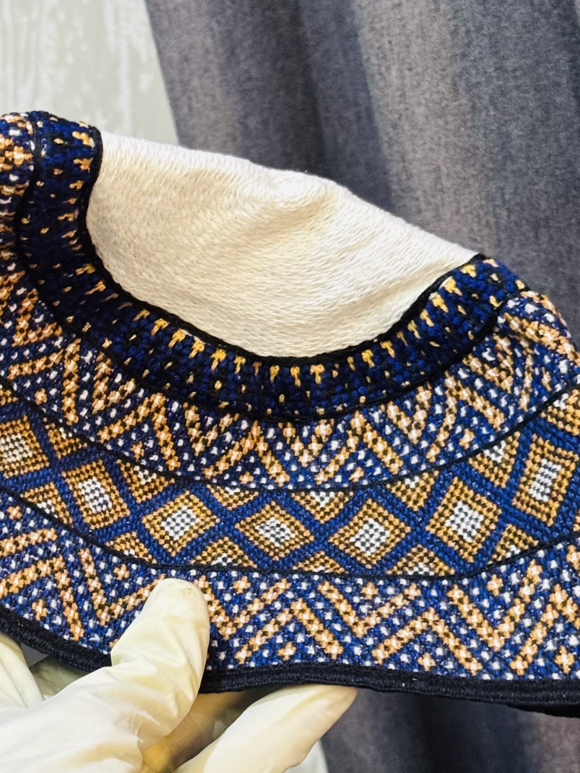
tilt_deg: -5.6
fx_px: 2122
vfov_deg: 20.6
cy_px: 425
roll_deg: +13.2
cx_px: 134
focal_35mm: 95
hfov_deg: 15.5
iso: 500
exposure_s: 1/33
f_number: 1.78
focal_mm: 6.76
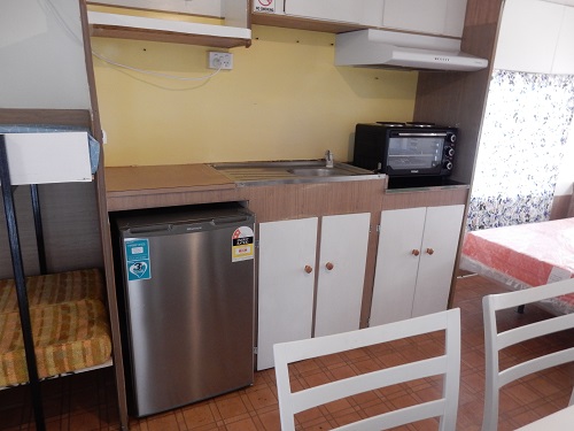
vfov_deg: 54.9
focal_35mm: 25
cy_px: 216
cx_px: 287
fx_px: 415
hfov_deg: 69.4
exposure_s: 1/25
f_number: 4
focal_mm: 4.5
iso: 400
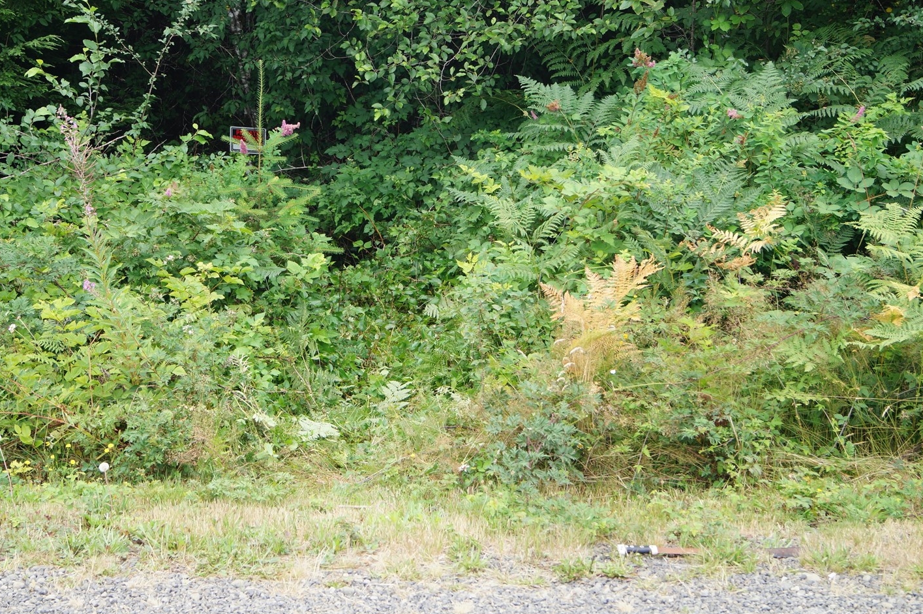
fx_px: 1383
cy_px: 282
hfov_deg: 36.8
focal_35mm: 54
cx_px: 378
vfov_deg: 25.0
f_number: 5
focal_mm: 30
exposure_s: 1/60
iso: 100
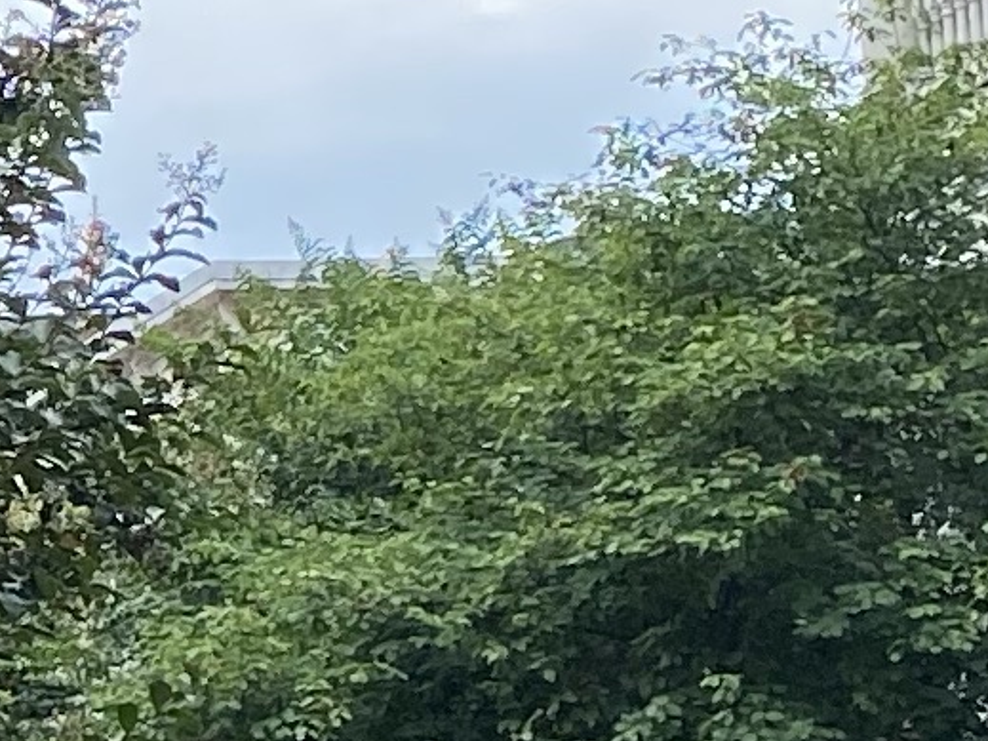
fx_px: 5764
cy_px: 625
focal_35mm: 202
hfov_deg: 8.8
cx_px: -1492
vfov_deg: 7.3
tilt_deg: +8.5
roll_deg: +1.4
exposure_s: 1/852
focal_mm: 4.25
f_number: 1.8
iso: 32
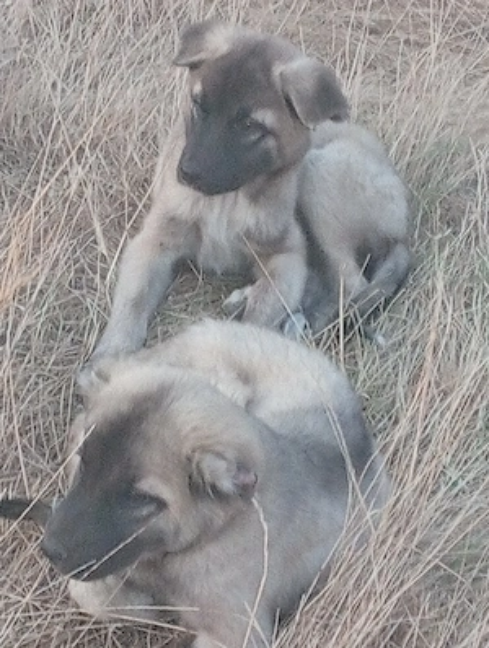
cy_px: 324
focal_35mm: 111
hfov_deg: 13.4
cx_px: 244
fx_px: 2084
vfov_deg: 17.7
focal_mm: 3.98
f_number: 1.8
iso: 971
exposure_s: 1/20
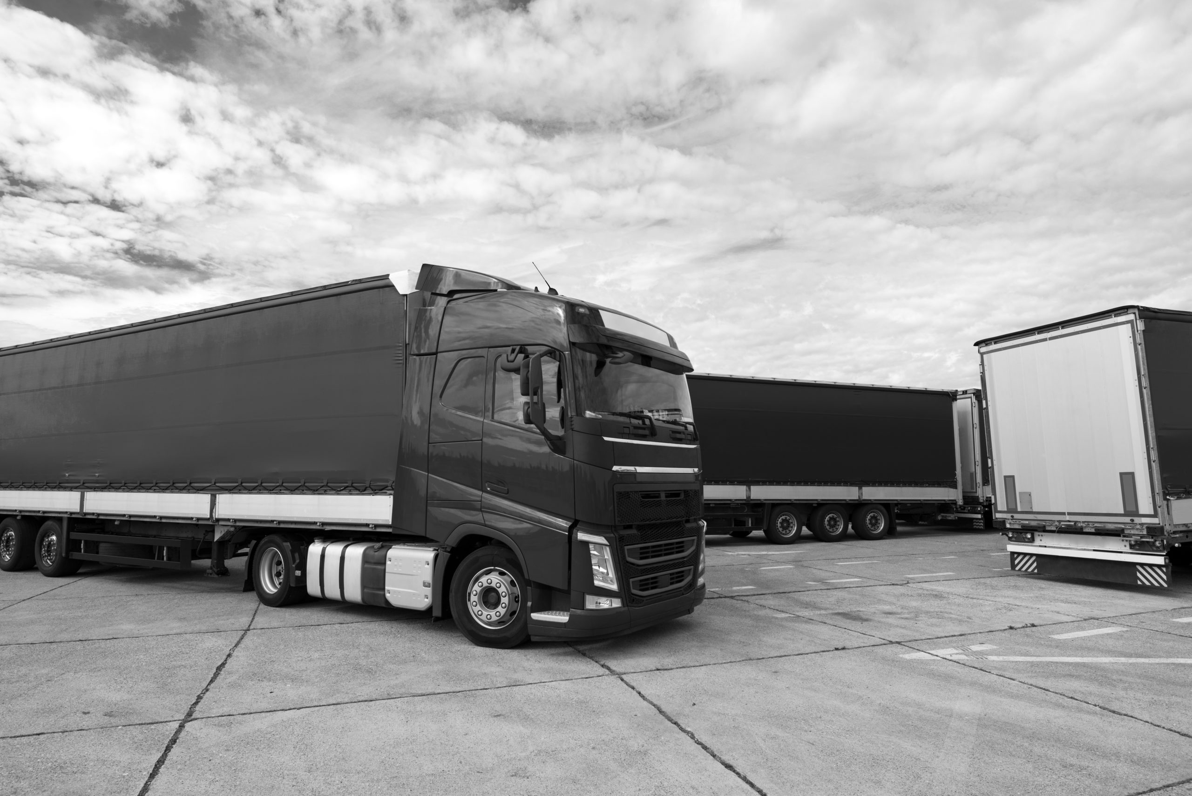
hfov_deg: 84.0
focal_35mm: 20
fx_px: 662
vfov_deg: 62.0
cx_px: 596
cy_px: 398
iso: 320
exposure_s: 1/640
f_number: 9
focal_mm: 20
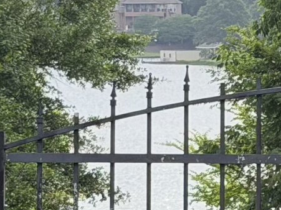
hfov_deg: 6.0
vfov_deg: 4.5
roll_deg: +1.1
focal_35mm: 327
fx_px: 2654
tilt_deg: -3.6
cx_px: 404
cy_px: 119
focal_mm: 6.76
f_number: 1.78
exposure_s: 1/2415
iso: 100
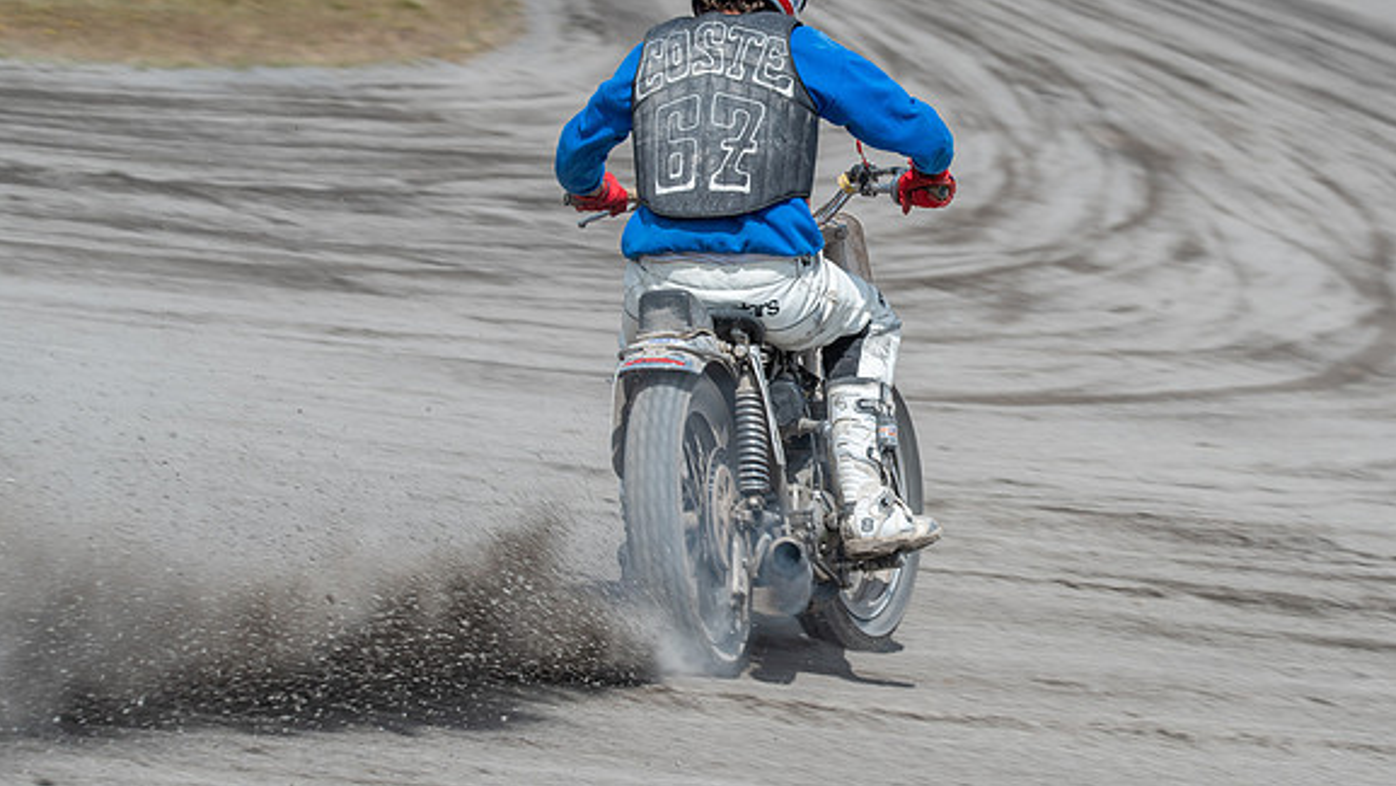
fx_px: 9738
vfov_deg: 4.6
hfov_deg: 8.2
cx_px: 889
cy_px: 379
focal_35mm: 263
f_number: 8
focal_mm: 180
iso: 100
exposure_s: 1/320
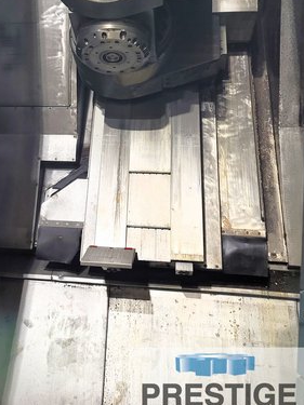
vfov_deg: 45.5
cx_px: 75
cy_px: 111
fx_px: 469
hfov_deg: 35.1
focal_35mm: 40
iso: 320
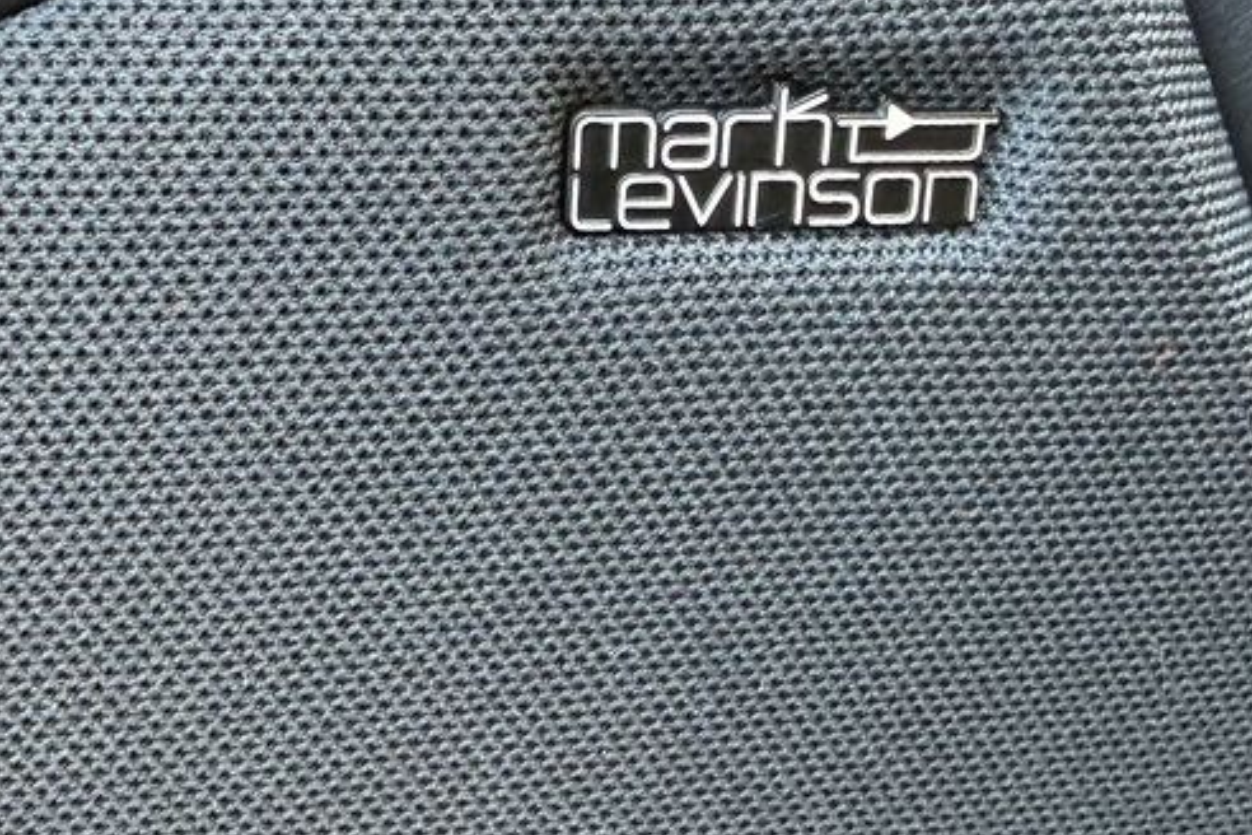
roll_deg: -0.4
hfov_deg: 37.8
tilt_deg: -22.9
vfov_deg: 25.8
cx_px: 428
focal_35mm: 52
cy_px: 272
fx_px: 1808
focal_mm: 2.22
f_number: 2.2
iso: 320
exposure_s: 1/99
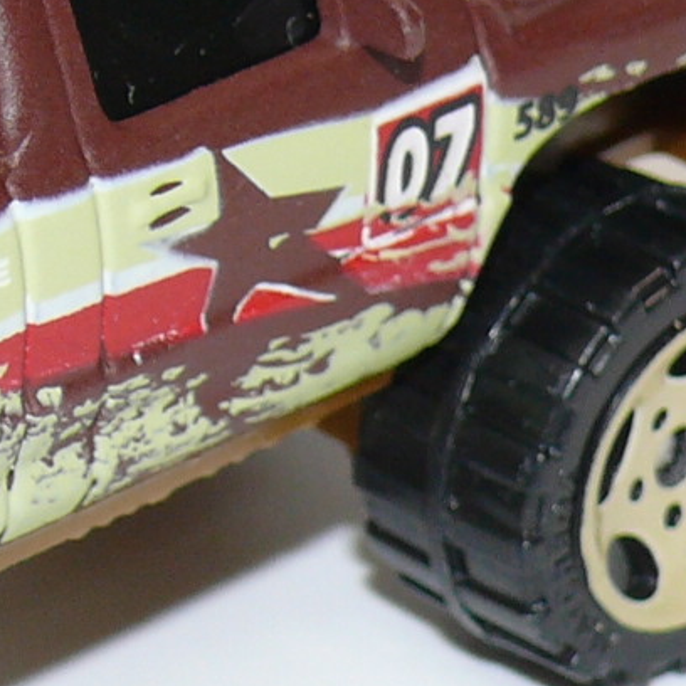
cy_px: 340
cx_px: -282
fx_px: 8004
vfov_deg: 4.9
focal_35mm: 357
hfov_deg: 4.9
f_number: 4
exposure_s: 1/30
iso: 100
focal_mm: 13.5
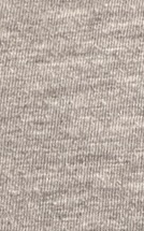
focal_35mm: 790
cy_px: -575
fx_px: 4971
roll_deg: -2.4
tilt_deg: +0.5
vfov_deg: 2.6
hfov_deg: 1.7
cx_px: -164
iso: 500
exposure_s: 1/93
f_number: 2.8
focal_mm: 16.89
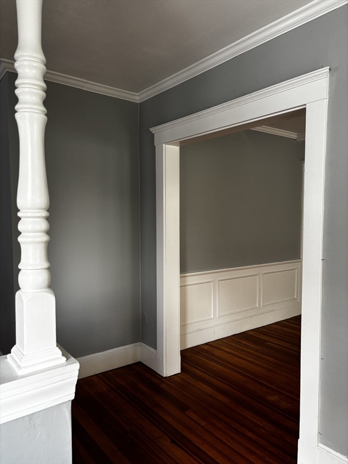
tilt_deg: -3.1
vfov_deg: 67.3
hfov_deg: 53.1
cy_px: 232
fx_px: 349
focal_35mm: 26
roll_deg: -1.0
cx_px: 174
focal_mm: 5.96
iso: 100
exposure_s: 1/121
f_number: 1.6
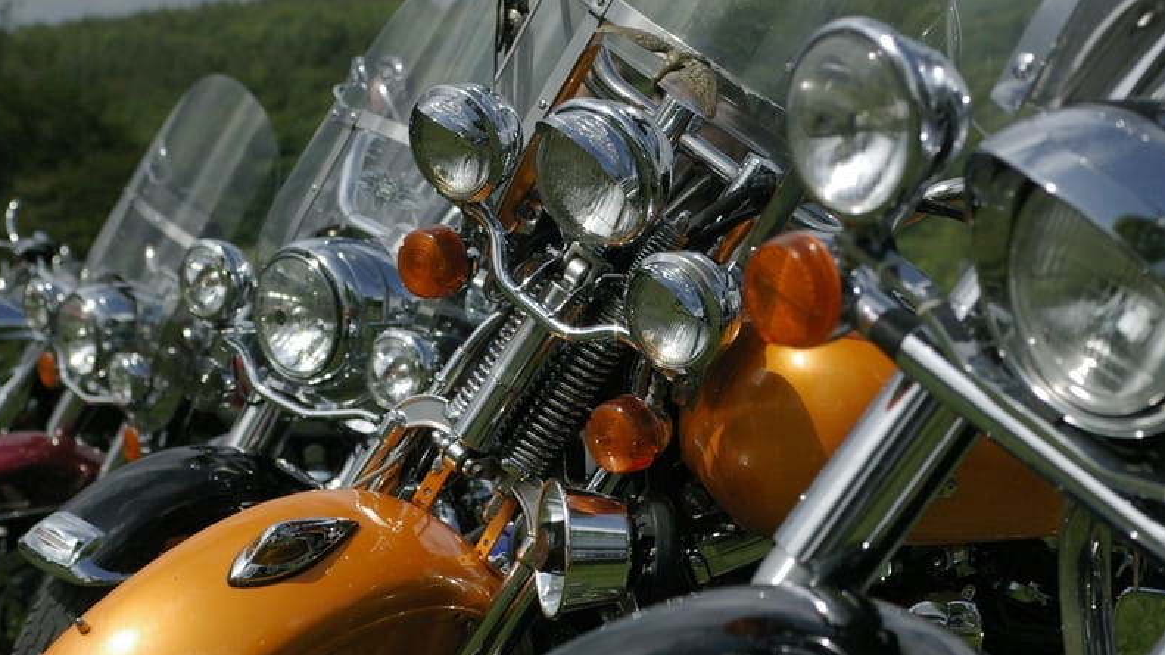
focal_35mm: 108
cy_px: 453
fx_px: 3326
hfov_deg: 19.9
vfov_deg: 11.2
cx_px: 526
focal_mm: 53
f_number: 5
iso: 800
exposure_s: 1/4000
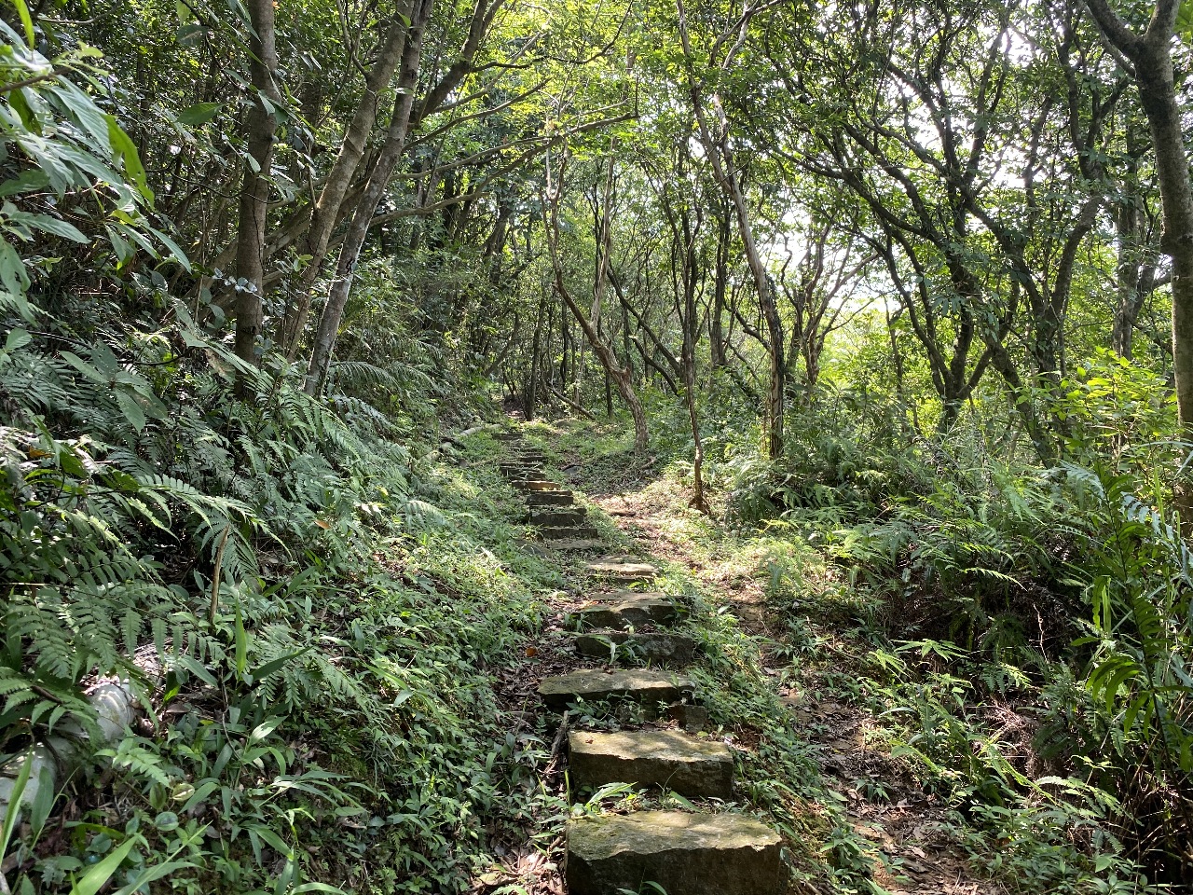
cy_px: 448
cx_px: 596
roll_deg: -2.4
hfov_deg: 67.3
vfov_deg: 53.1
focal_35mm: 26
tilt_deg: +6.4
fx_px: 896
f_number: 1.8
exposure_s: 1/121
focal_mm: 4.25
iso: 64
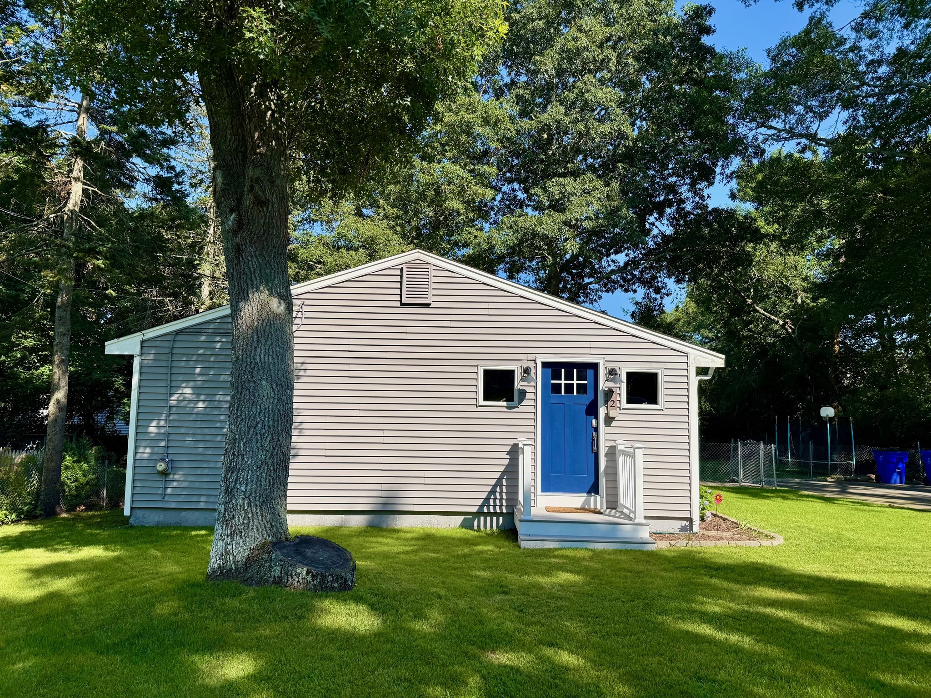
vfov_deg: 56.8
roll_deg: -1.1
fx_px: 645
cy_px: 349
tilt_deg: +5.6
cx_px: 466
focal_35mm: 24
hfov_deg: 71.6
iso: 80
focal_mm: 6.76
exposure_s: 1/3145
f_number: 1.78
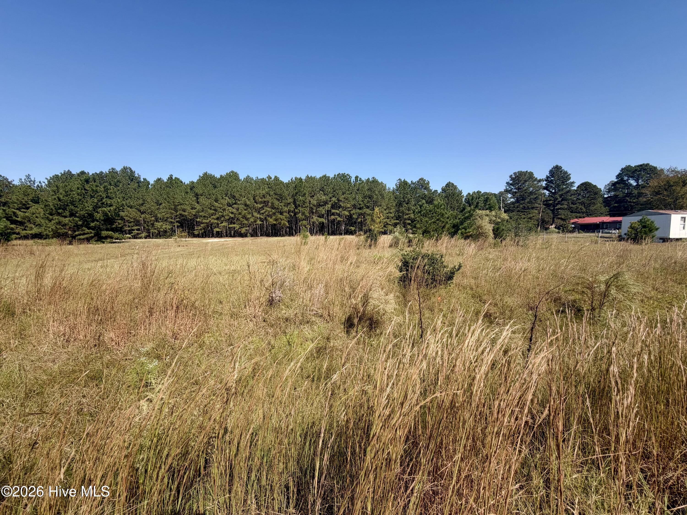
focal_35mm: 14
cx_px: 344
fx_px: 278
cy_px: 258
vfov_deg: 85.7
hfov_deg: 102.1
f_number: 2.2
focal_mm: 2.22
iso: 25
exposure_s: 1/770
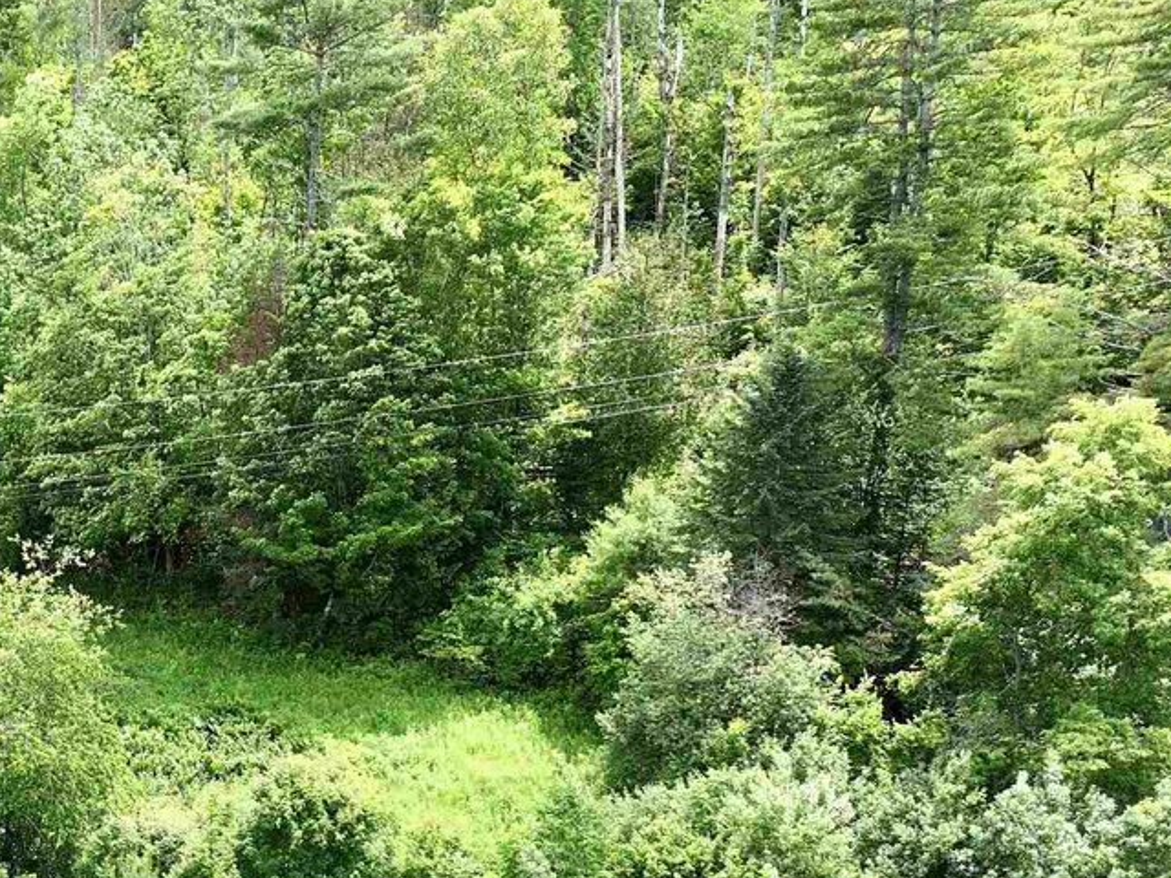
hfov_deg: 30.2
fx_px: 2030
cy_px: 799
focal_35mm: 60
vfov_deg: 23.7
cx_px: 26
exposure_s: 1/2000
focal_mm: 12.29
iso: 240
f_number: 2.8
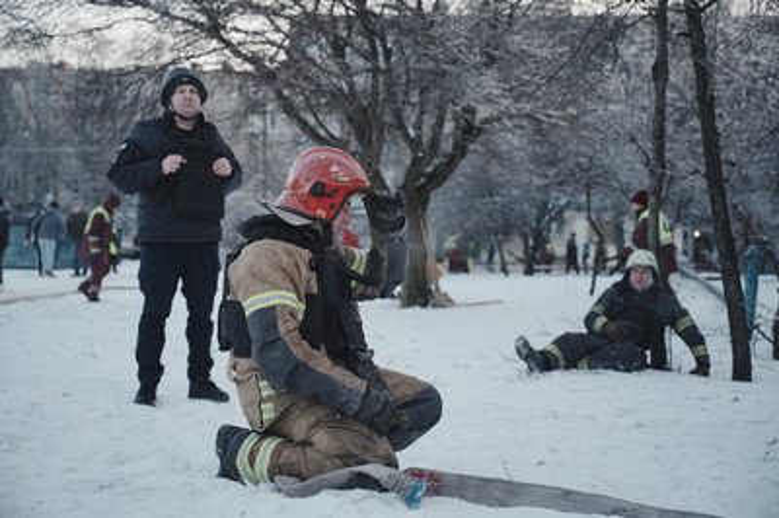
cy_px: 259
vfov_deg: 29.8
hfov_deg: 43.6
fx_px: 973
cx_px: 390
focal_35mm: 45
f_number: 2.8
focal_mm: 45
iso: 400
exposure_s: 1/640
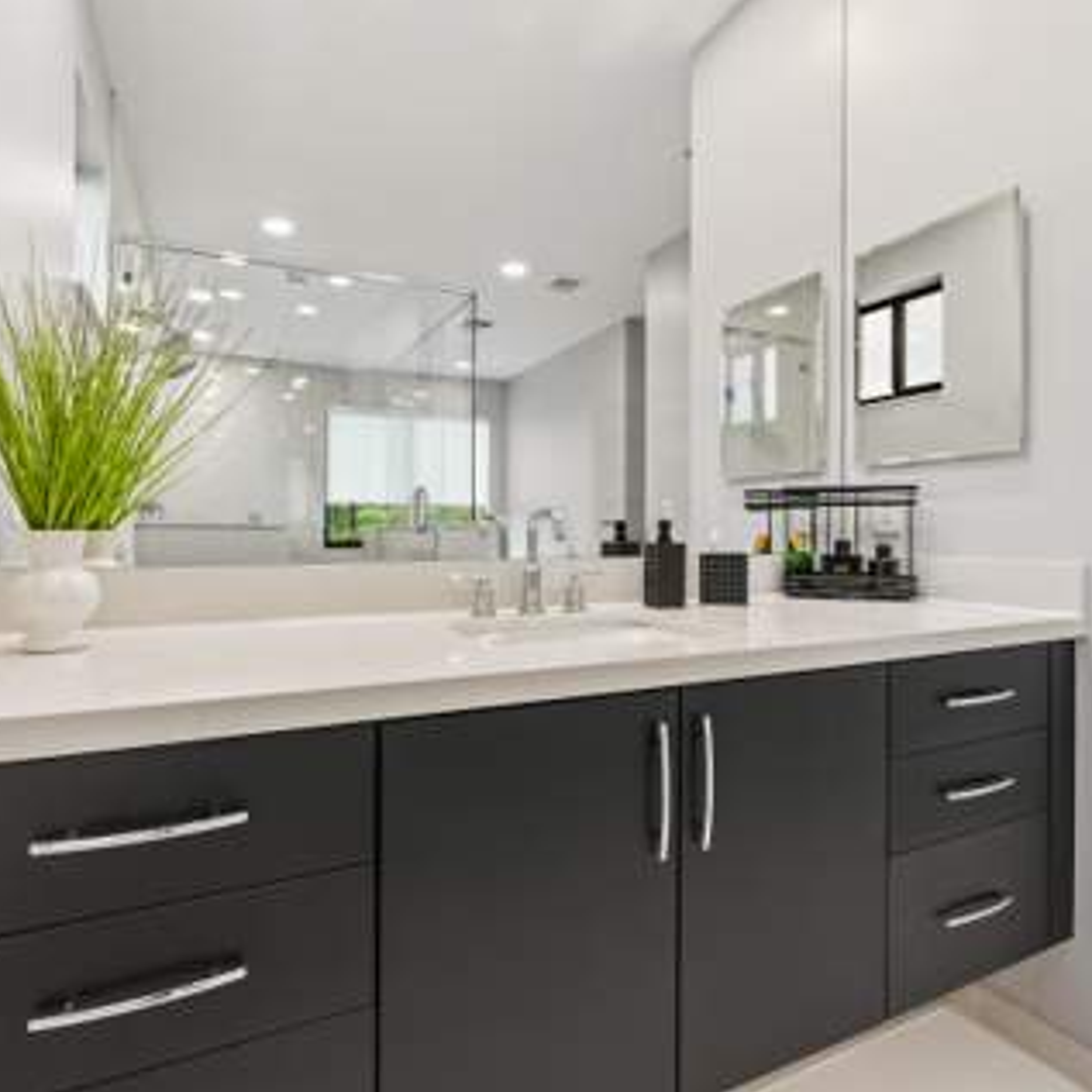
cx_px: 524
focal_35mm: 18
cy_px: 546
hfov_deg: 80.7
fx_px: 642
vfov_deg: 80.7
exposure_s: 1/4
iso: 250
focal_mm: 14
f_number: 9
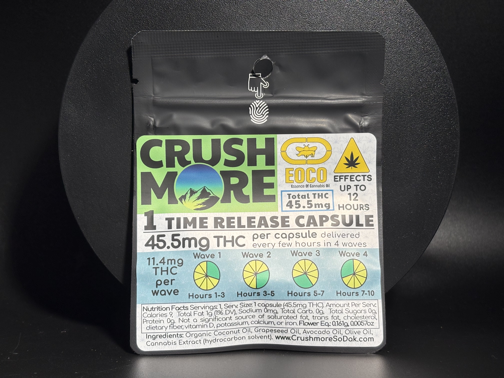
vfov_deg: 28.0
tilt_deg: -4.8
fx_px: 757
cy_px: 189
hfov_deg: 36.8
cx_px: 252
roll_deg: -1.0
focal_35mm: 52
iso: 40
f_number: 1.6
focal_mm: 5.96
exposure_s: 1/1848
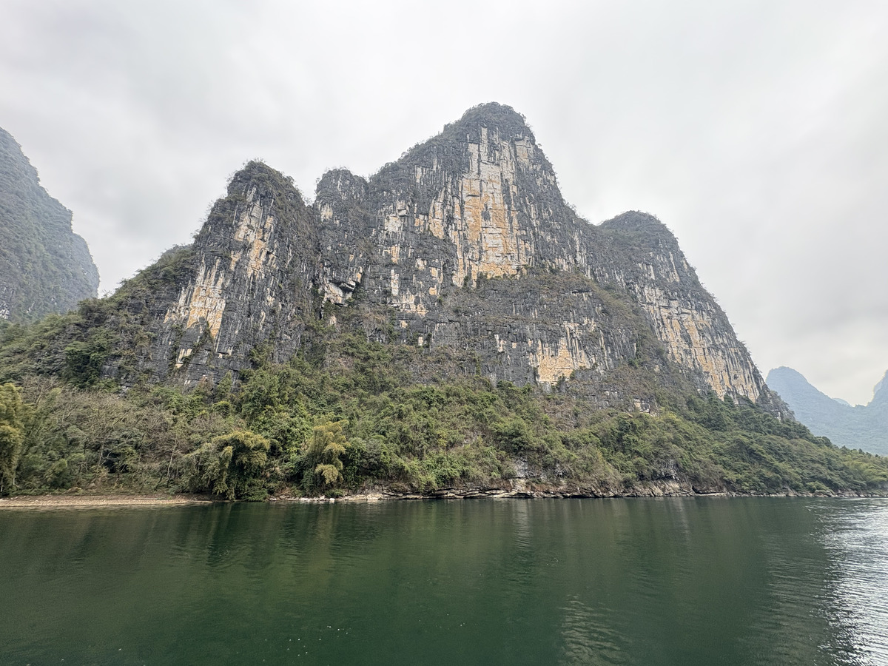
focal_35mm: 14
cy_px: 333
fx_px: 359
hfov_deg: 102.1
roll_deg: -0.3
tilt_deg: +23.3
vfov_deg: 85.7
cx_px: 444
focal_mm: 2.22
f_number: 2.2
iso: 64
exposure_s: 1/188
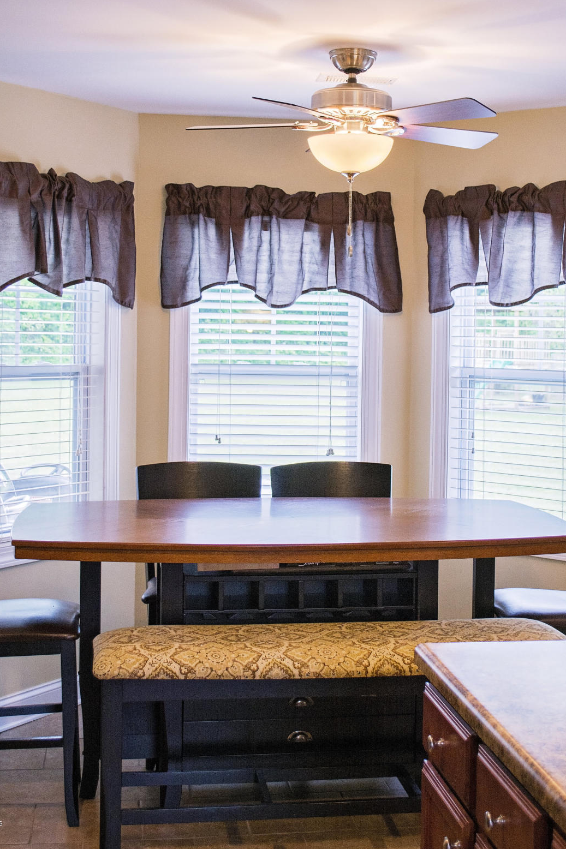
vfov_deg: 36.6
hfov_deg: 25.0
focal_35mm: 54
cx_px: 313
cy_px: 312
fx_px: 1274
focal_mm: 28
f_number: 5
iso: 400
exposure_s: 1/100
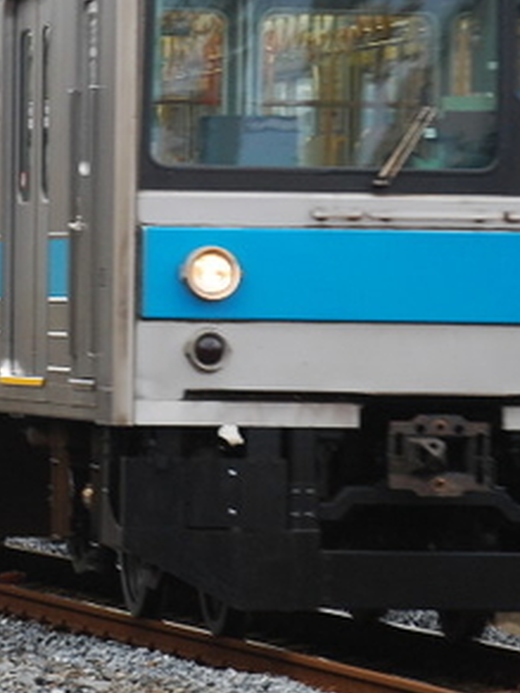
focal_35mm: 341
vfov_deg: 5.8
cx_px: -47
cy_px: 155
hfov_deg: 4.4
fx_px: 6830
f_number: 4.5
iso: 400
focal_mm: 86
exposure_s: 1/100
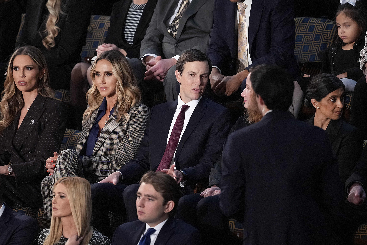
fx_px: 4587
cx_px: 184
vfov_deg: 3.1
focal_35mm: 450
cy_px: 122
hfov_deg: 4.6
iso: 4000
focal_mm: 300
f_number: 2.8
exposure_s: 1/400
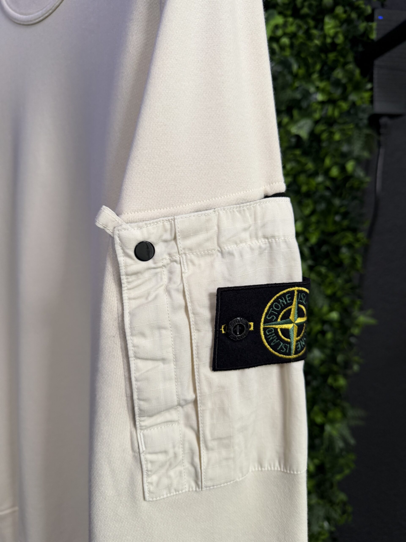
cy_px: 271
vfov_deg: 71.6
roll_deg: -2.6
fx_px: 375
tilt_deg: -7.6
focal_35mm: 24
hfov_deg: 56.8
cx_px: 203
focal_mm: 6.76
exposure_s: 1/84
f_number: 1.78
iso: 200
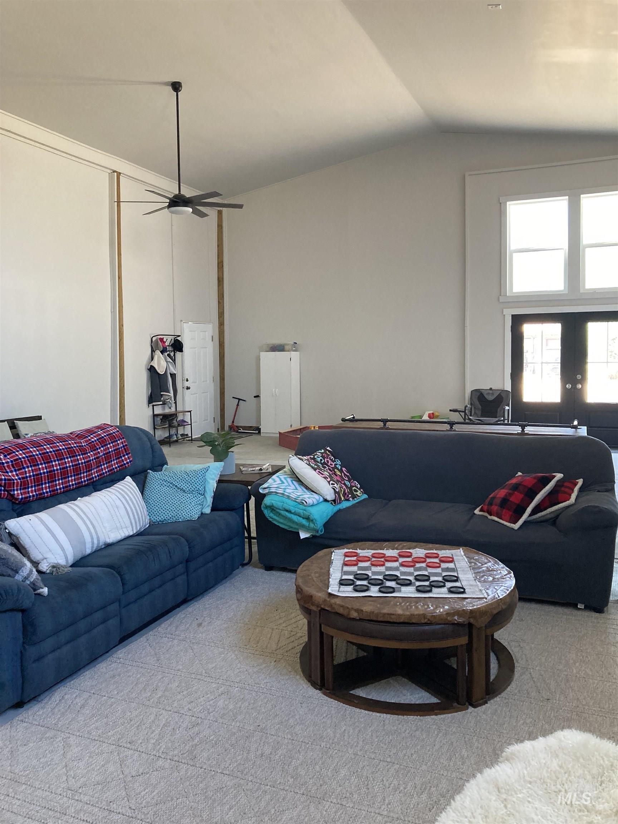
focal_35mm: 28
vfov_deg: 63.4
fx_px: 667
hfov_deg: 49.7
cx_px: 309
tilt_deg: -2.6
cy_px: 412
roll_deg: +0.4
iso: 200
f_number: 1.8
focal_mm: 3.99
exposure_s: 1/60
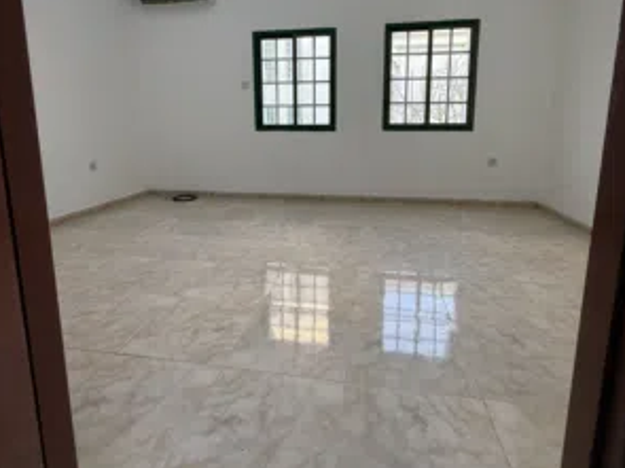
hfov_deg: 84.7
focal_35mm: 19
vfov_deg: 67.6
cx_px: 314
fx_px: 343
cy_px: 176
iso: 125
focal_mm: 2.22
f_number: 2.2
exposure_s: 1/100
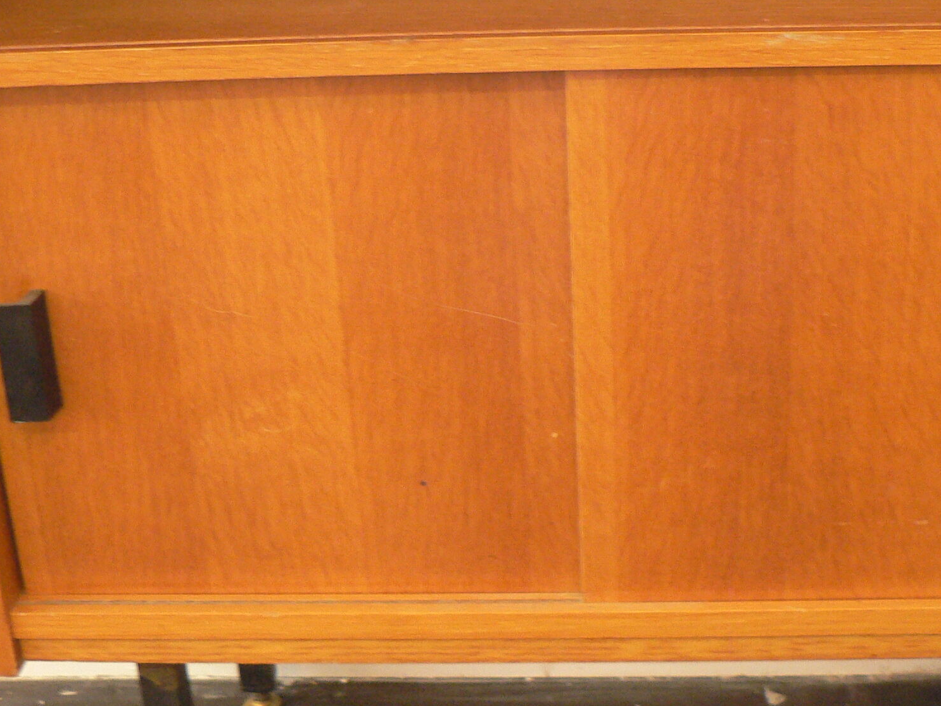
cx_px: 589
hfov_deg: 31.1
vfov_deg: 23.6
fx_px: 1686
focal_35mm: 62
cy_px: 393
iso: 200
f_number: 2.8
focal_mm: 6
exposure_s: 1/10
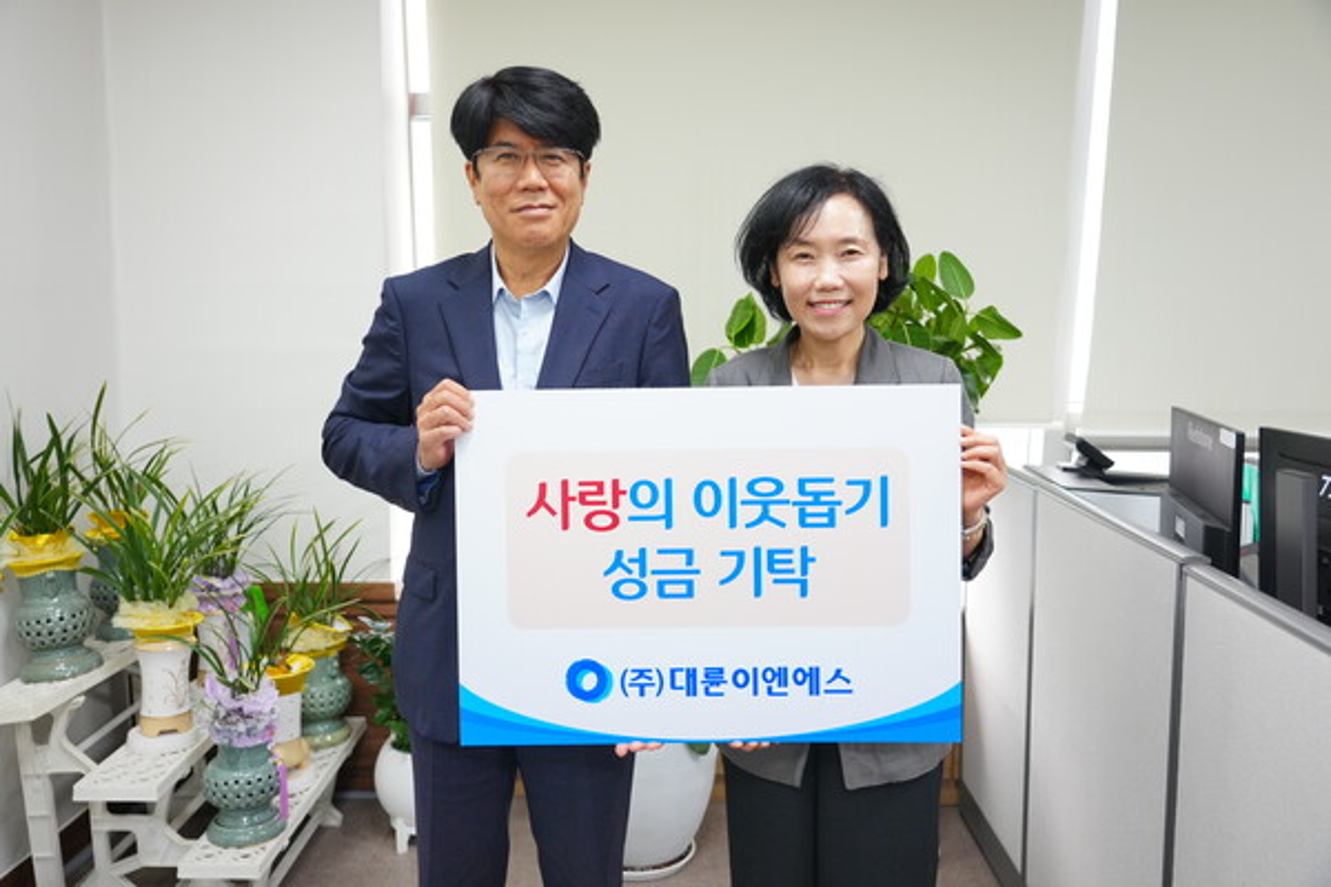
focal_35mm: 30
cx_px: 666
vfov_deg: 43.6
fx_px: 1109
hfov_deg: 61.9
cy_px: 444
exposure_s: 1/250
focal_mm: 30
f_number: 4
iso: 2000
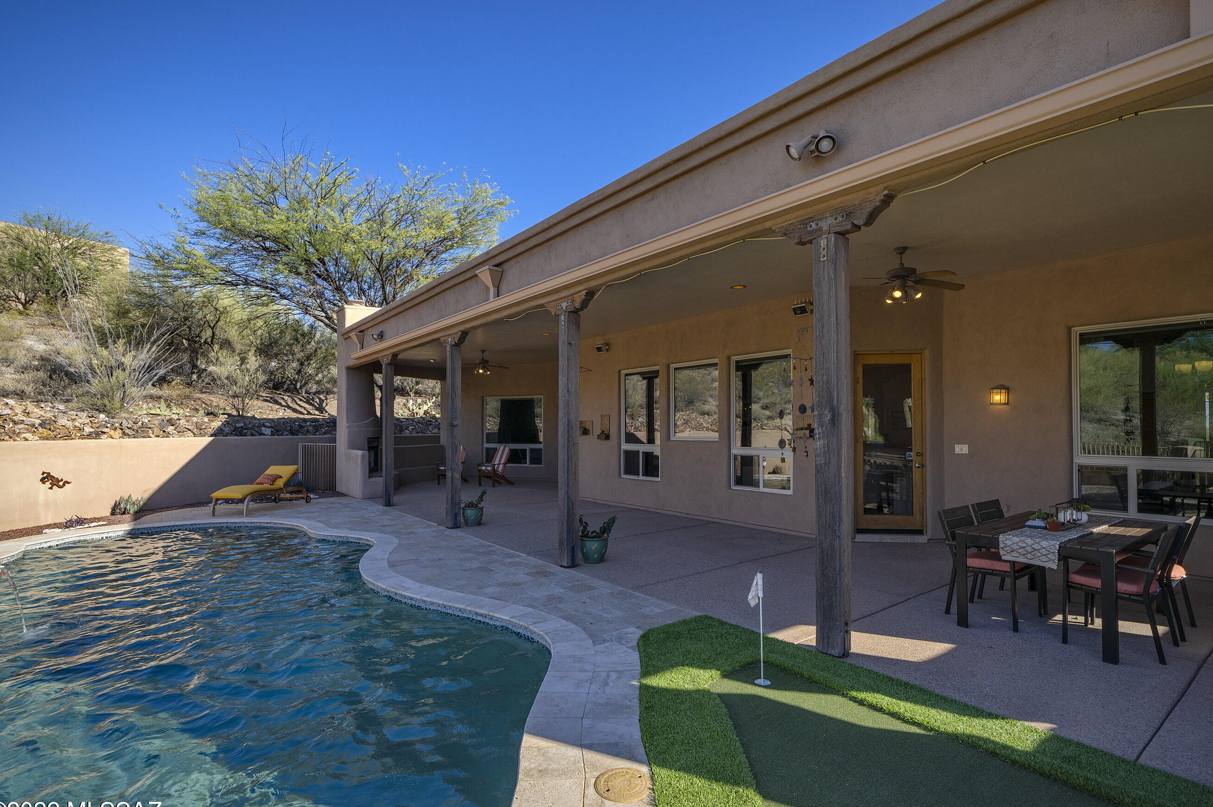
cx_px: 633
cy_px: 420
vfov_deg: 73.7
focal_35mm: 16
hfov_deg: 96.7
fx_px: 539
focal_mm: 15
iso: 100
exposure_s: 1/125
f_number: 9
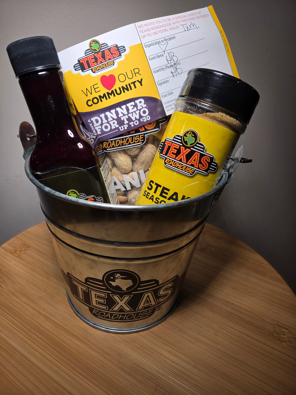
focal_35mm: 23
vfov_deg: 73.9
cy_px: 198
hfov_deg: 58.9
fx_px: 262
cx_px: 148
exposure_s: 1/120
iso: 32
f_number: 1.8
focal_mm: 5.4
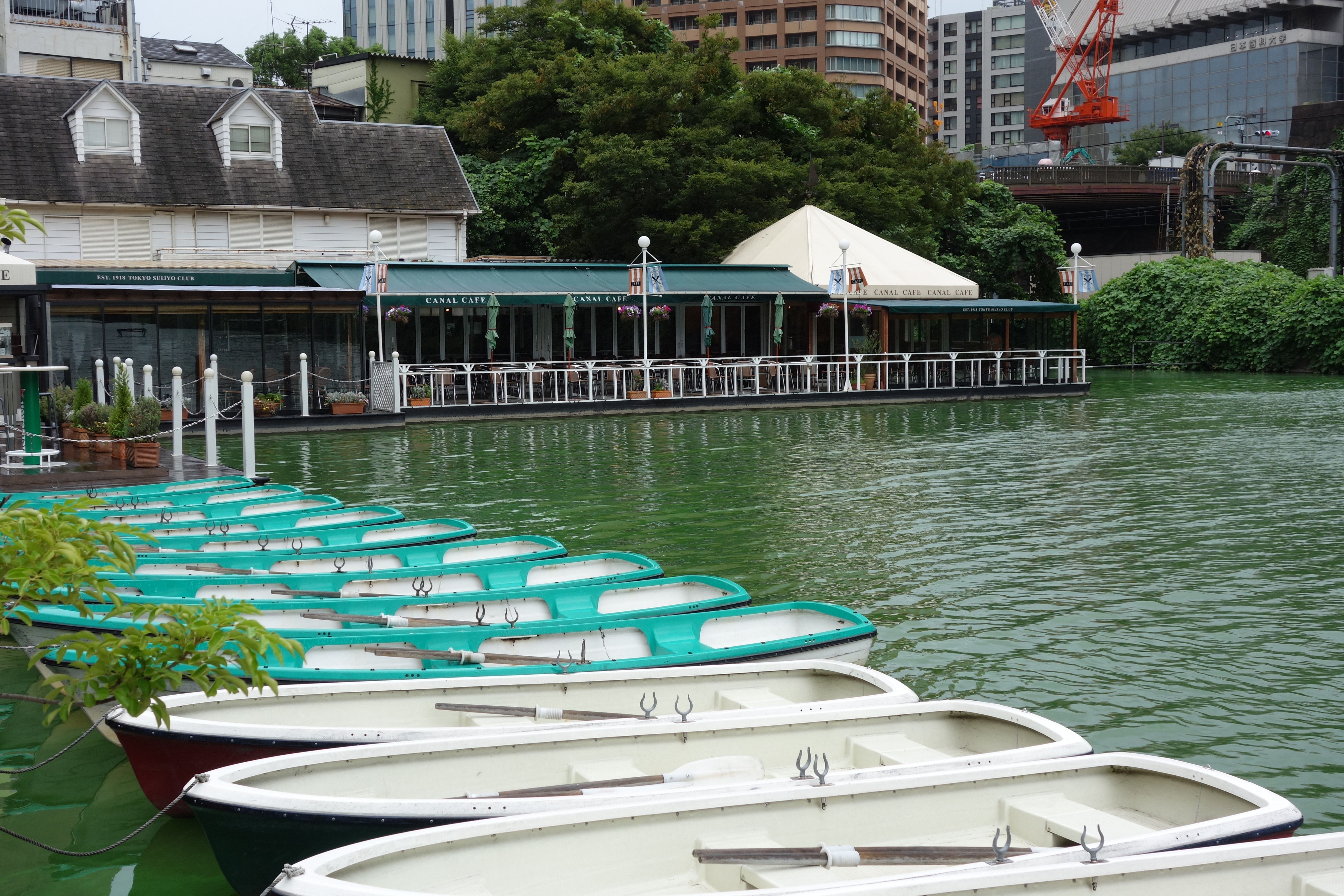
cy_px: 448
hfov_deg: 44.5
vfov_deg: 30.5
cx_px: 672
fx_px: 1643
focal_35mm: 44
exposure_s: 1/200
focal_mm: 16.2
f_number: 5.6
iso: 125
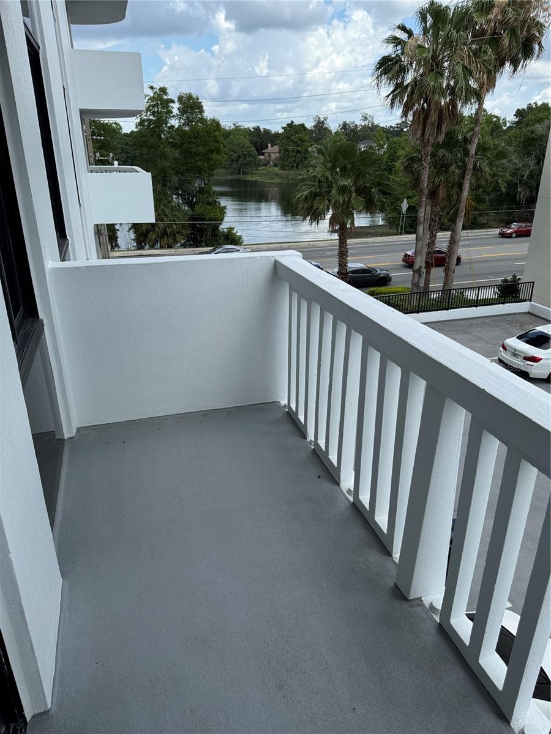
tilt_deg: -22.2
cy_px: 367
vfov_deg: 71.6
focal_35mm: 24
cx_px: 276
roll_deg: -0.7
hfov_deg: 56.8
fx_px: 509
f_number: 1.78
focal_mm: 6.76
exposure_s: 1/2604
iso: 80
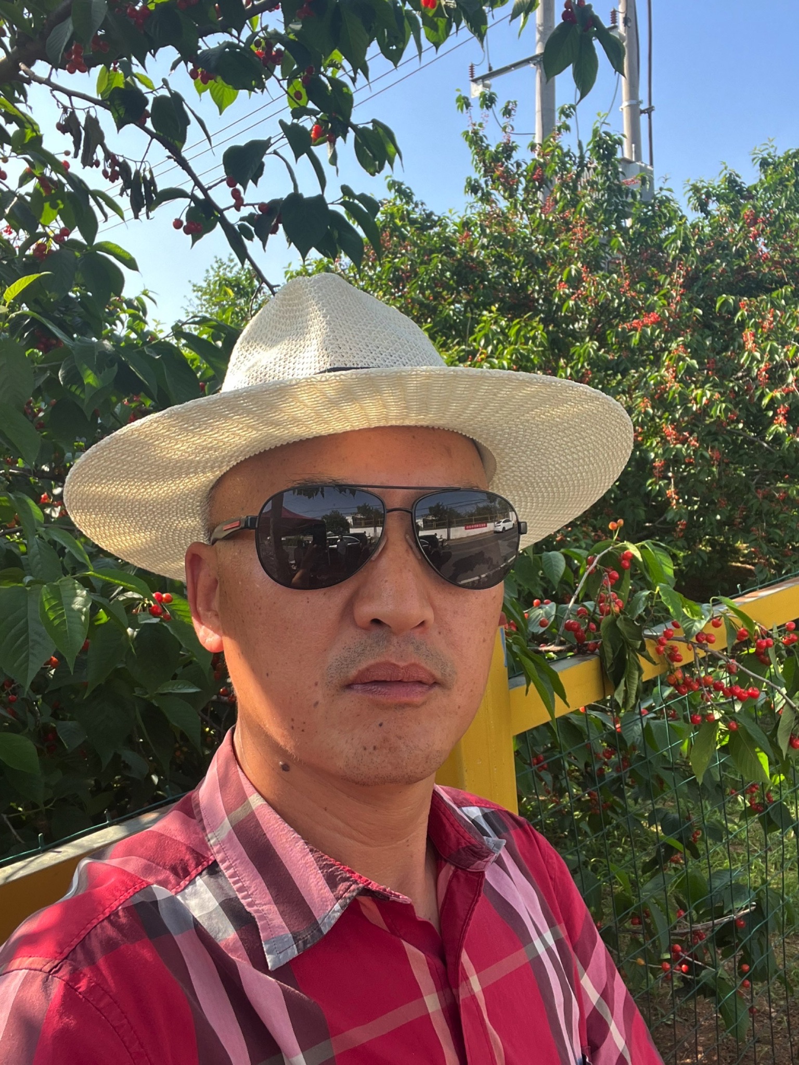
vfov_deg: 60.0
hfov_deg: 46.8
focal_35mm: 30
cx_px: 400
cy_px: 532
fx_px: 923
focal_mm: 2.71
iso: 32
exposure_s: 1/159
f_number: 2.2
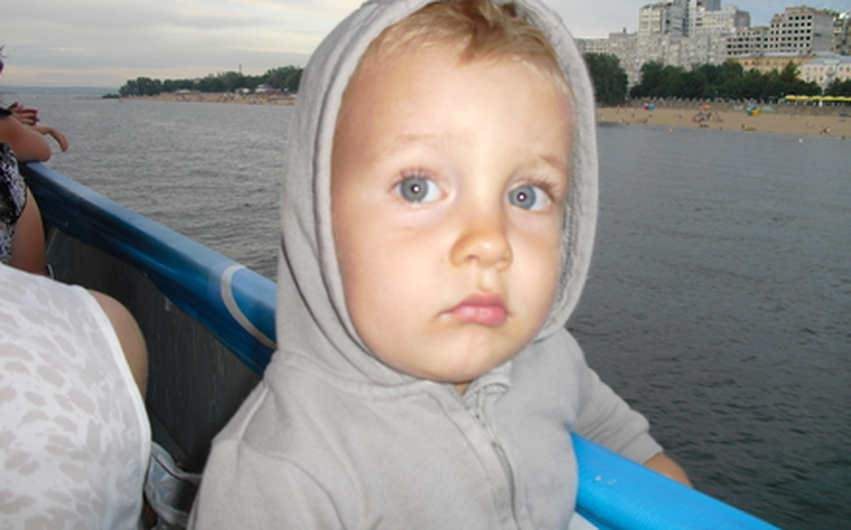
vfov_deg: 32.7
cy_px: 225
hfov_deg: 50.4
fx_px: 904
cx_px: 419
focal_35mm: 39
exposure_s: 1/60
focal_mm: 6.3
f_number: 3.1
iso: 64
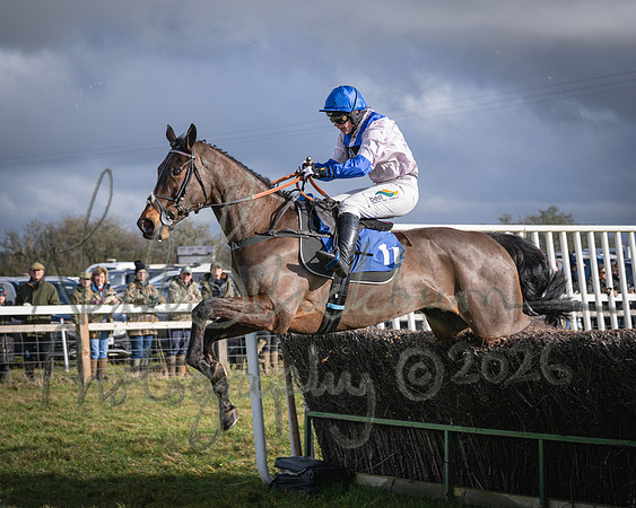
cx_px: 330
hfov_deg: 16.2
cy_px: 328
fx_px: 2235
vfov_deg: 13.0
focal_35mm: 119
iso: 200
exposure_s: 1/1600
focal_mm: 75
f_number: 4
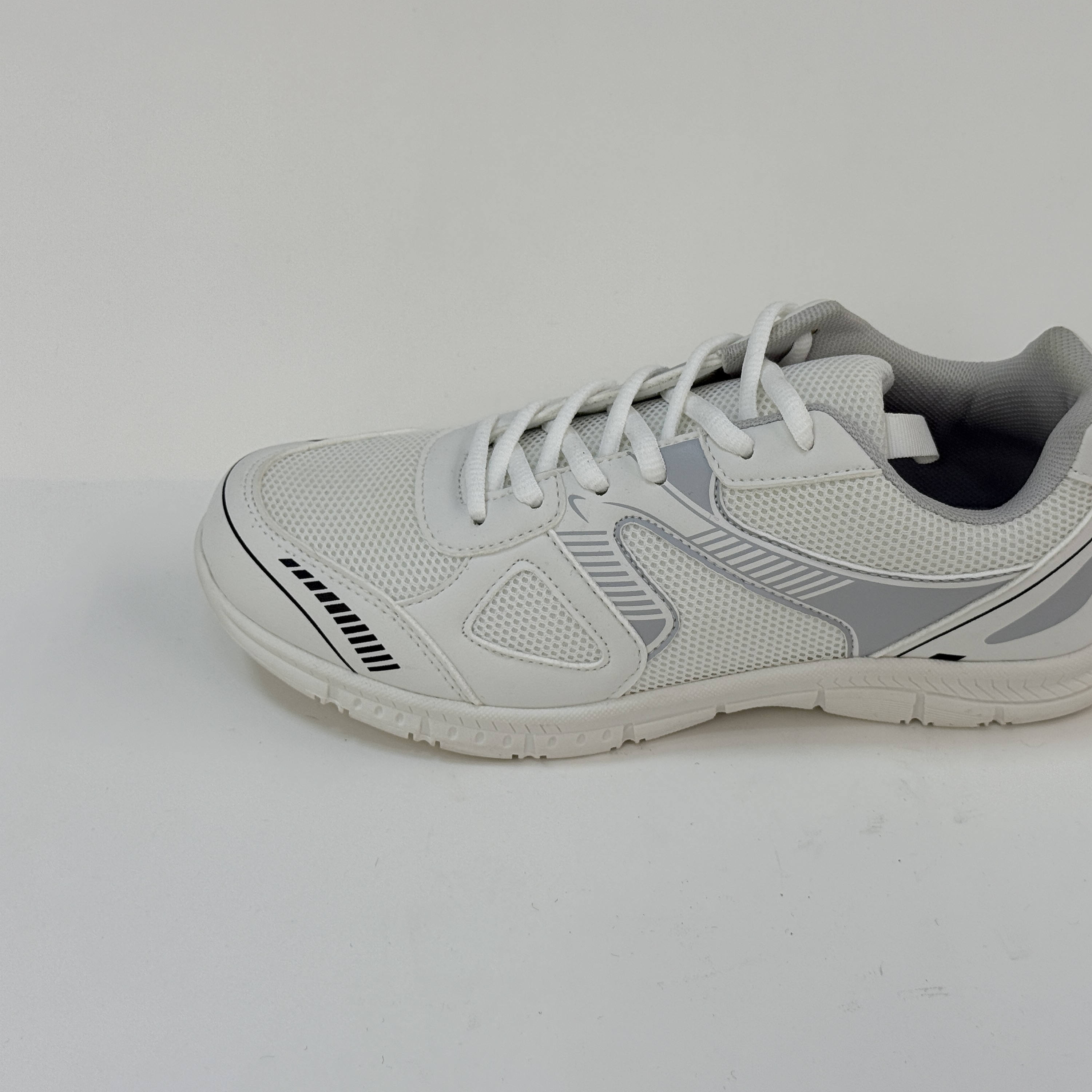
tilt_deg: -39.2
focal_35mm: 57
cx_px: 658
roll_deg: -0.1
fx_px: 2034
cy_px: 543
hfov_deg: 30.0
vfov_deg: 30.0
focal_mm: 6.76
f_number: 1.78
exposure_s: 1/154
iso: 50
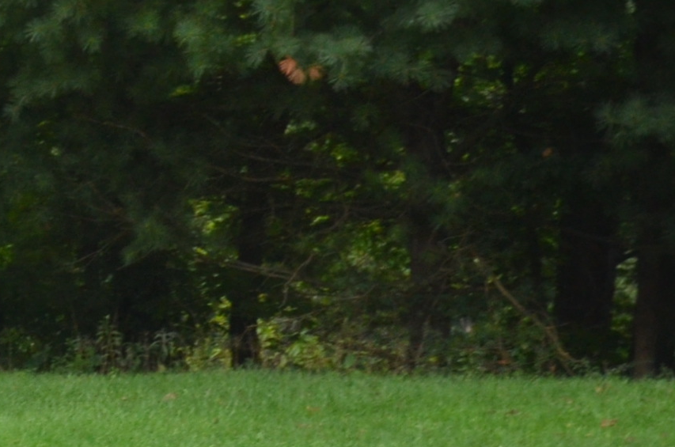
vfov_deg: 8.6
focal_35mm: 156
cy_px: 633
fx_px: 2919
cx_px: -711
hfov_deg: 11.7
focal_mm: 24
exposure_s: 1/60
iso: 800
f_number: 4
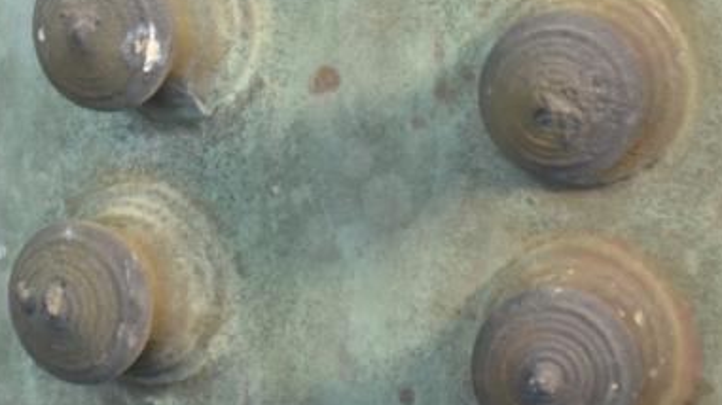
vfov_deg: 1.9
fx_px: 11980
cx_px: 93
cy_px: -86
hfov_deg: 3.5
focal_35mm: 626
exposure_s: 1/13
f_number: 5.6
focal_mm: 140
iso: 400
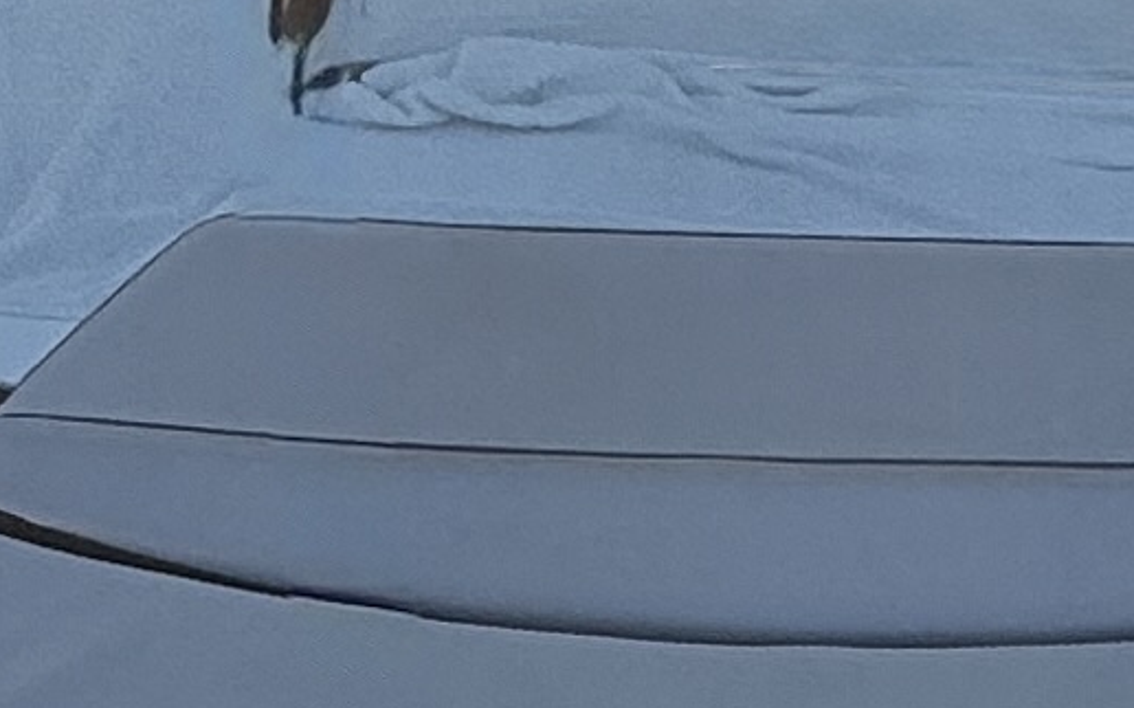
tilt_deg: -37.3
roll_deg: -3.3
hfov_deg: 17.9
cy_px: 1018
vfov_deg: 10.9
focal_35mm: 116
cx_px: 787
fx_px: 3583
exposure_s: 1/876
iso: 50
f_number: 2.2
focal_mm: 2.22
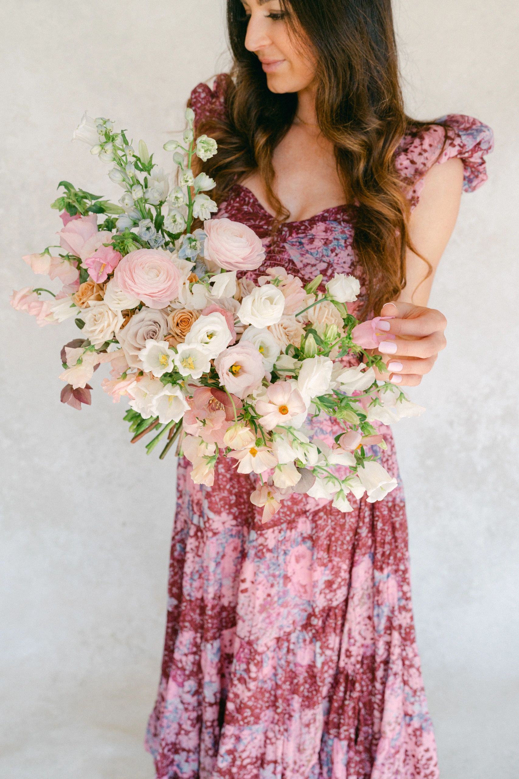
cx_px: 260
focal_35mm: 35
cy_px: 390
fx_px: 757
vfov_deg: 54.4
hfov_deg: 37.8
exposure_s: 1/250
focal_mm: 35
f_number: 4.5
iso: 500
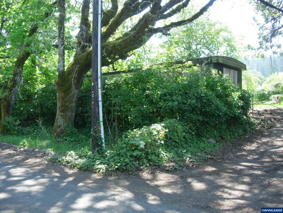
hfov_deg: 49.0
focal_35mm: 38
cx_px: 142
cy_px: 106
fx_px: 311
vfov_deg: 37.7
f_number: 2.8
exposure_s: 1/152
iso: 64
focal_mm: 7.8
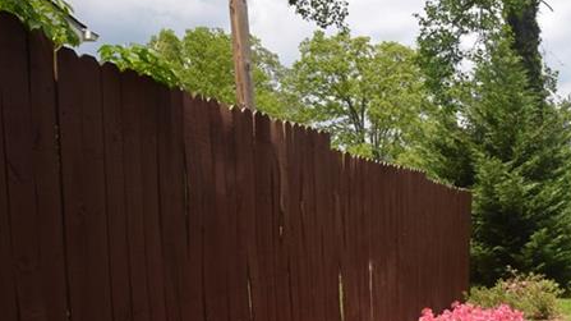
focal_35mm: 36
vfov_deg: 31.6
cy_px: 272
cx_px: 604
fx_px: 545
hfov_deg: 44.5
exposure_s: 1/320
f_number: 7.1
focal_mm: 10
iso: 200
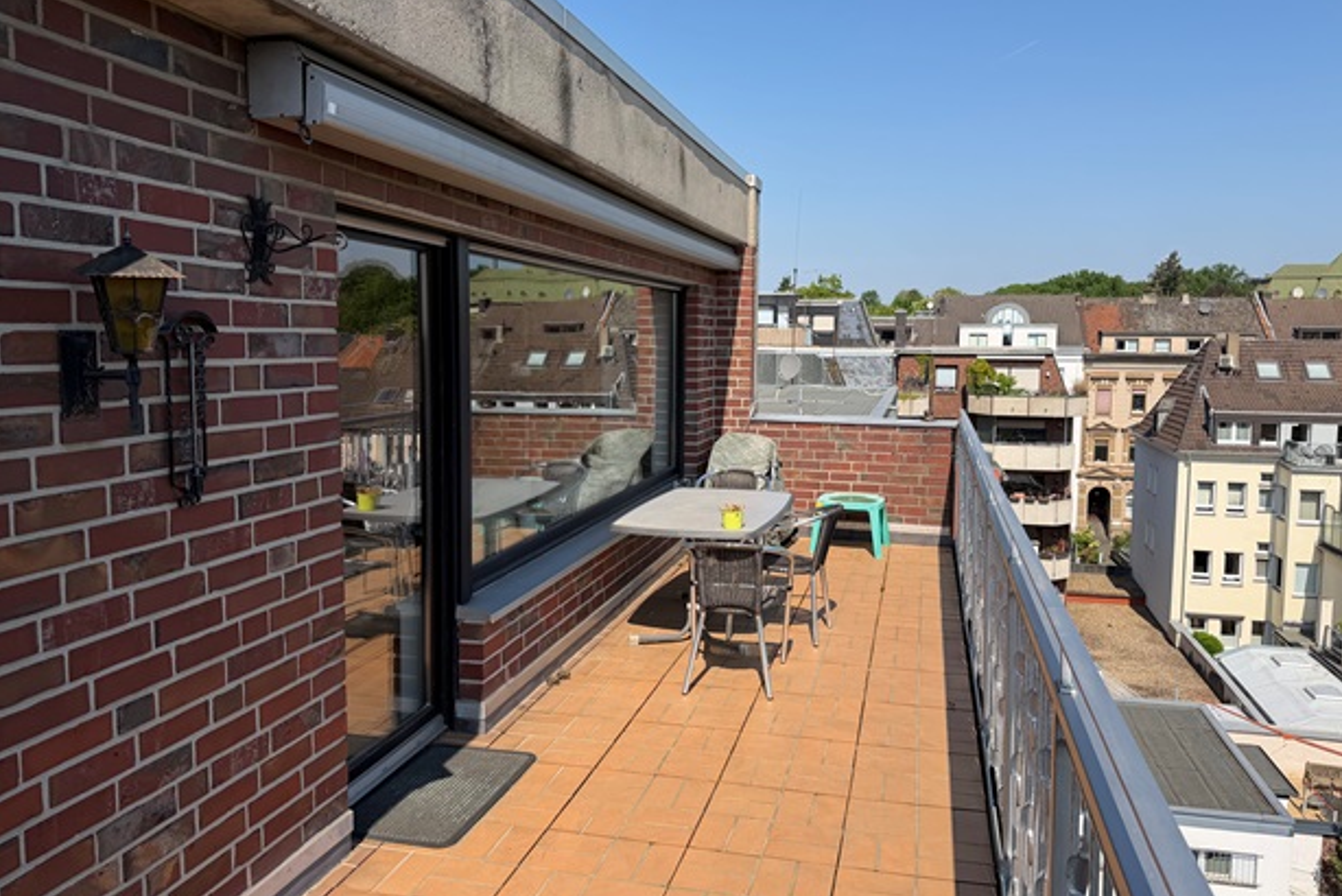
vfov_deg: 49.6
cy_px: 424
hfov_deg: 69.3
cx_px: 697
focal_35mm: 26
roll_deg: -0.4
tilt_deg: -5.2
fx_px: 970
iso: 80
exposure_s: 1/4405
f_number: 1.78
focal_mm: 6.76
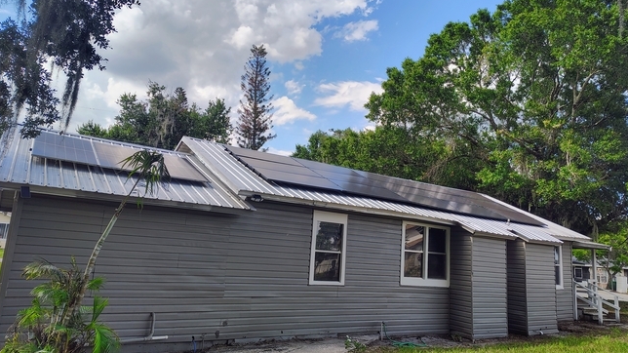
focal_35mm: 27
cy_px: 165
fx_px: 450
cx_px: 313
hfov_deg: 69.9
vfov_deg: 42.9
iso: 100
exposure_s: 1/395
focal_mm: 5.56
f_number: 1.8
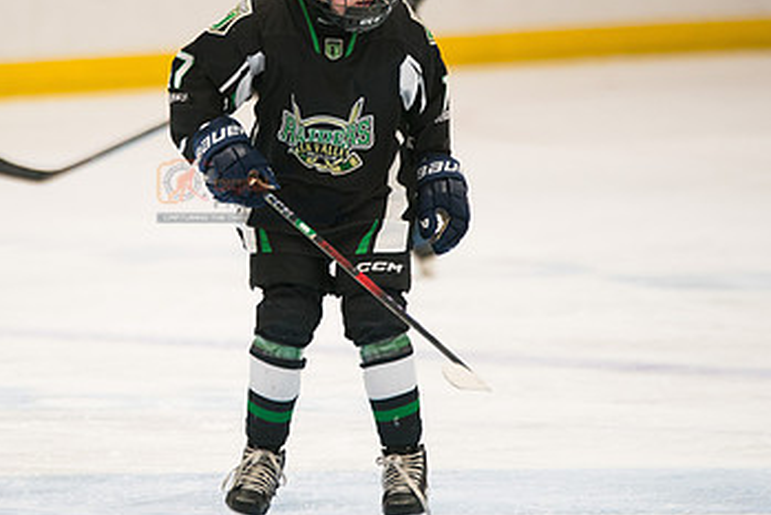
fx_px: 9748
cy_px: 189
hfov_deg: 4.5
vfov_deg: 3.0
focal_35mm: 455
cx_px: 252
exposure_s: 1/1000
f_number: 3.2
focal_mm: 274
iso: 3200
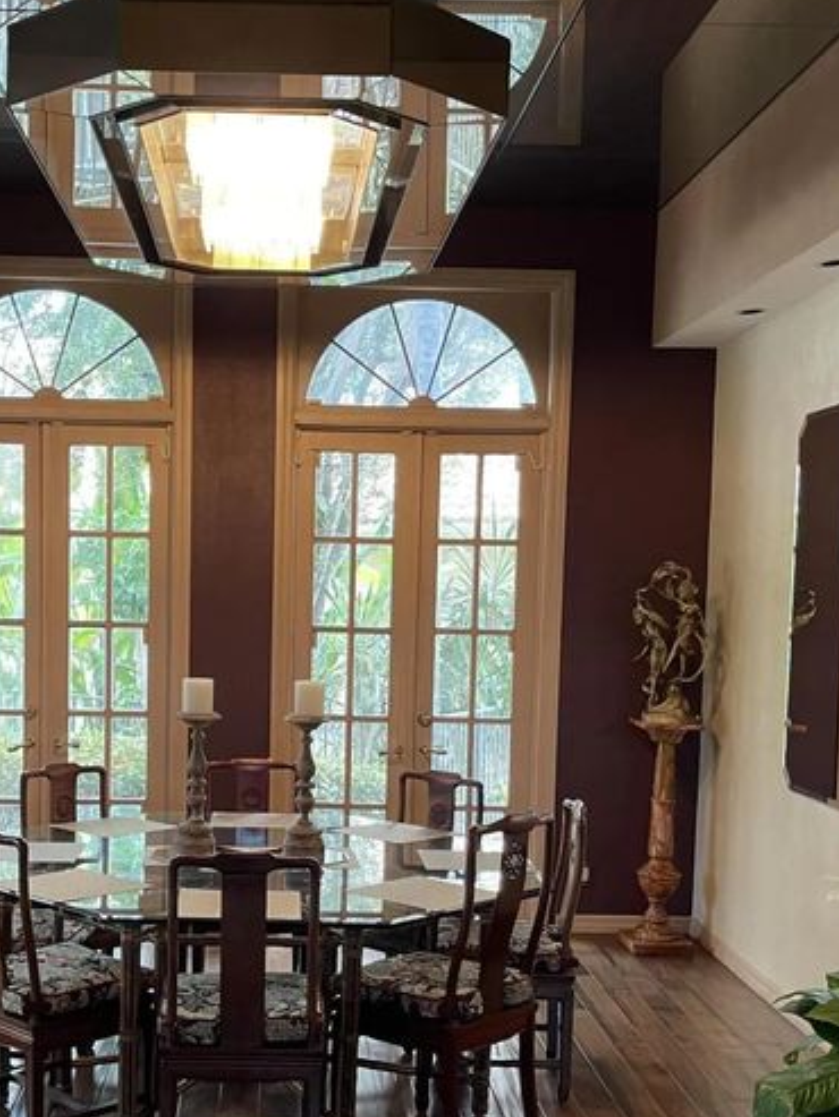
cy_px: 697
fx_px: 1454
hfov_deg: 32.0
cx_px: 286
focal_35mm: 45
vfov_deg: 41.8
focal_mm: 5.1
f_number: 1.6
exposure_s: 1/60
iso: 160
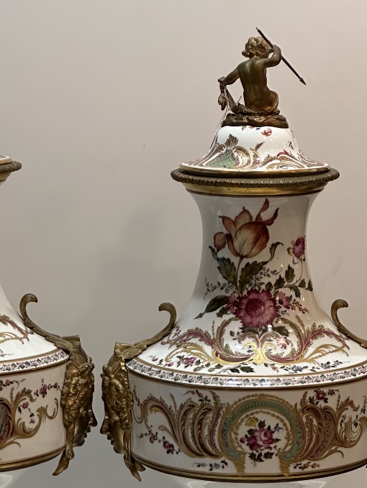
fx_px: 1921
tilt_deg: -11.6
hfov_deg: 10.9
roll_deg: -0.3
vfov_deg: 14.4
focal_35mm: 136
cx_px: 104
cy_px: 381
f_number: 2.8
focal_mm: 9
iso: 160
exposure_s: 1/100
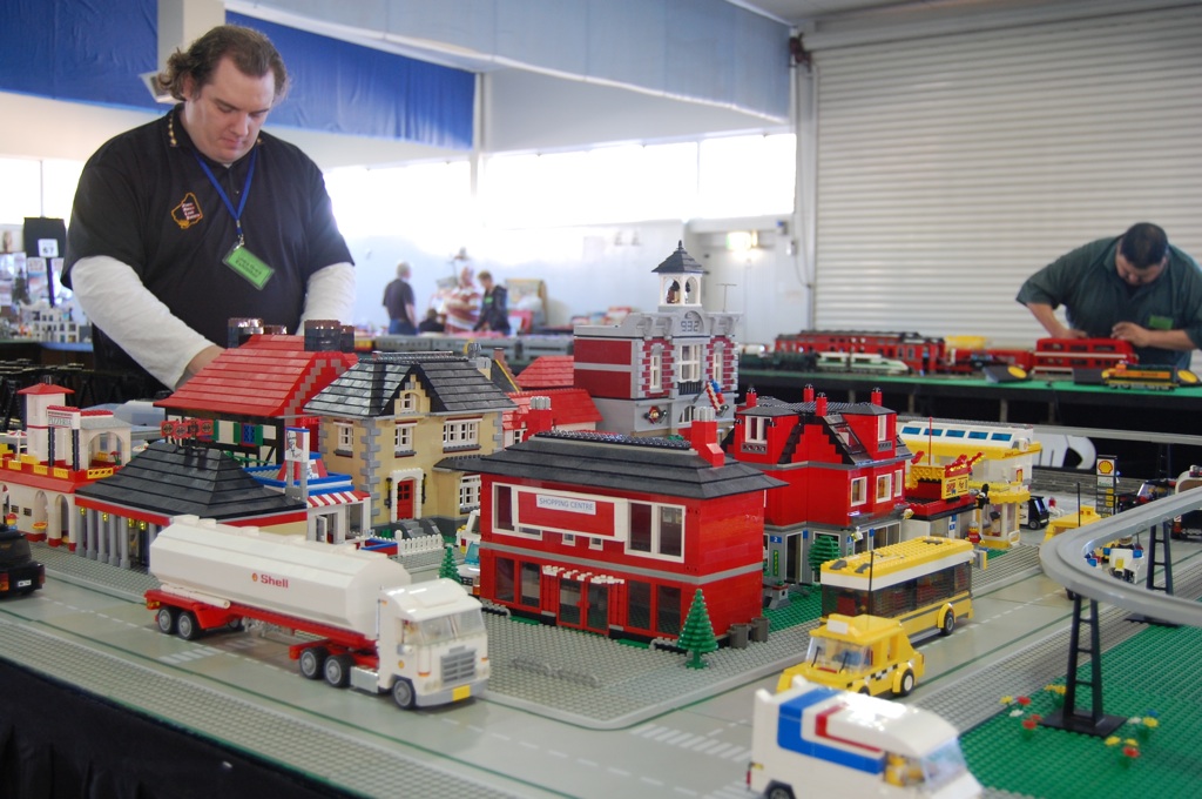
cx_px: 601
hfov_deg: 49.6
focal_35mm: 39
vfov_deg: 34.1
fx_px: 1301
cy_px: 400
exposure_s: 1/15
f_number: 4.2
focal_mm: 26
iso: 400
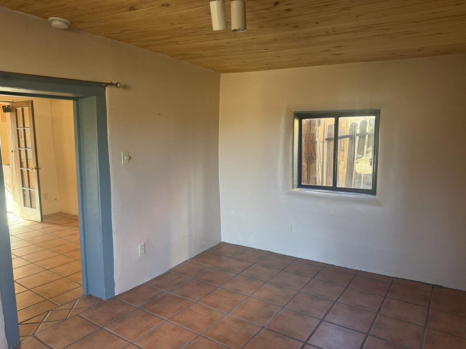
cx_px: 233
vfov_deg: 56.8
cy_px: 174
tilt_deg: -6.8
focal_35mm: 24
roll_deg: -0.2
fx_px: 323
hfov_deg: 71.6
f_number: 1.78
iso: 200
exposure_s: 1/87
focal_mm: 6.76
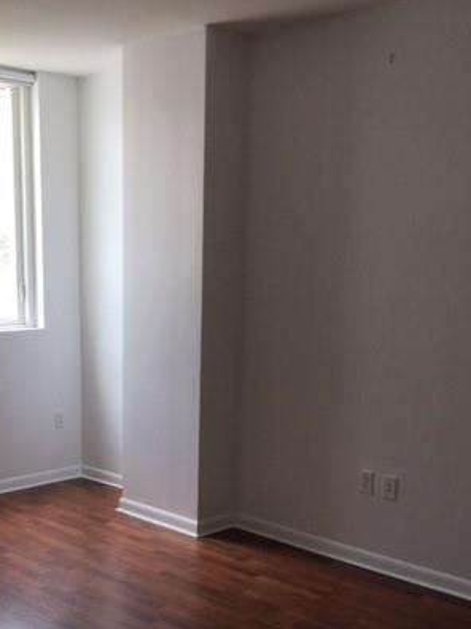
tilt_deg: -10.8
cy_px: 430
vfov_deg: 39.9
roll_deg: -0.6
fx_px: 853
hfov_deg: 30.7
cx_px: 165
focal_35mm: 47
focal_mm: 4.15
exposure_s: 1/40
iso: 25
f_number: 2.2
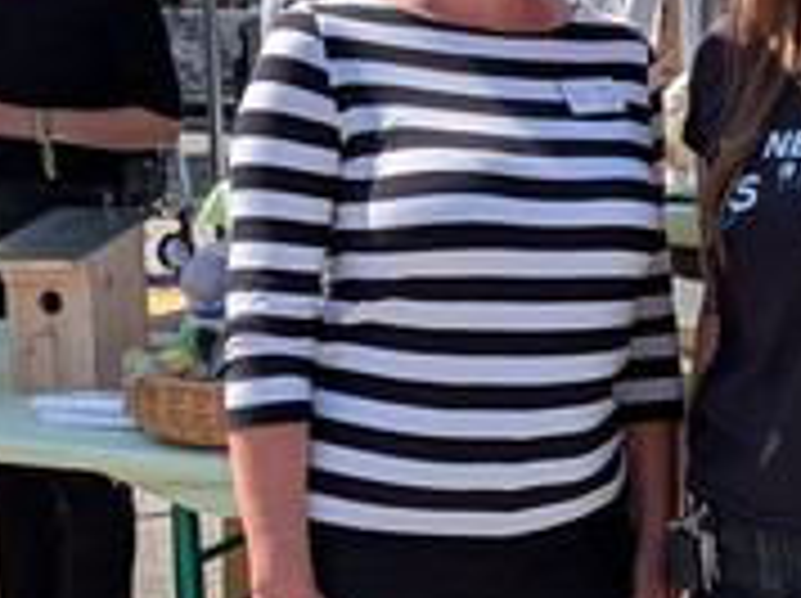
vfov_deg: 16.3
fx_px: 2080
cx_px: 814
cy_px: 202
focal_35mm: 90
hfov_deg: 21.0
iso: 26
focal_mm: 4.53
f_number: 1.7
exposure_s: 1/1115
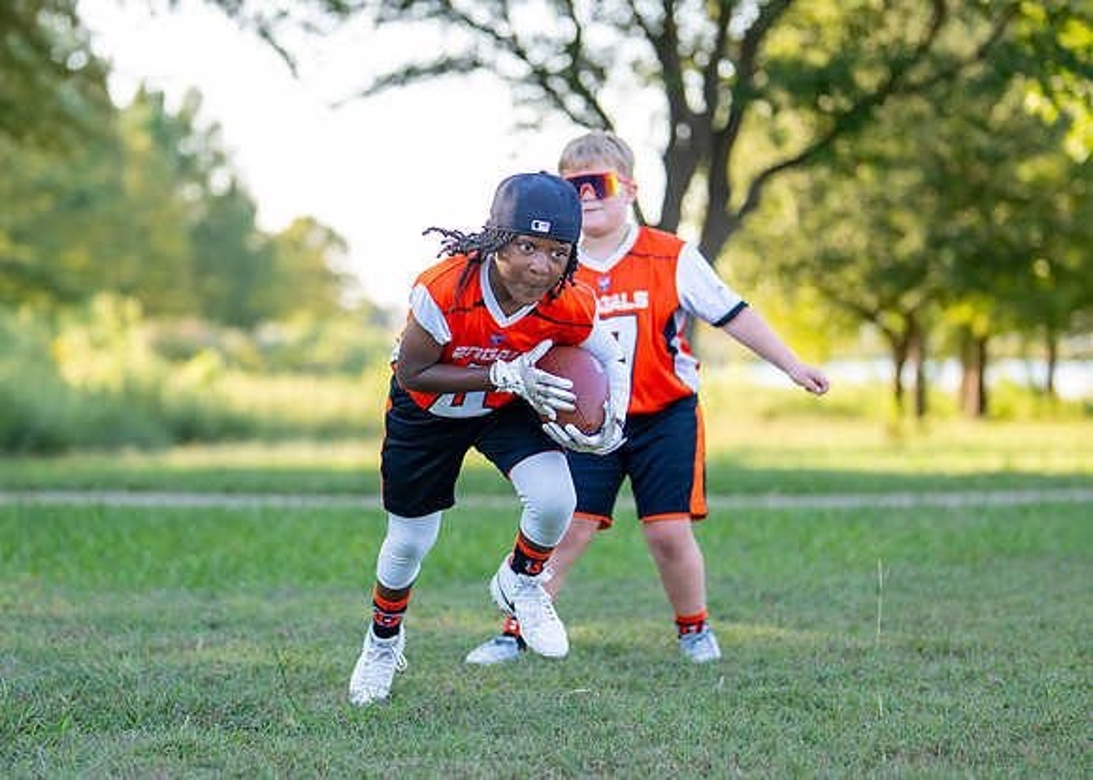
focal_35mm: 95
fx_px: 2953
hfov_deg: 20.9
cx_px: 434
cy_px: 401
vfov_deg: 15.0
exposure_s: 1/1250
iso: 160
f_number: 1.2
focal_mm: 50
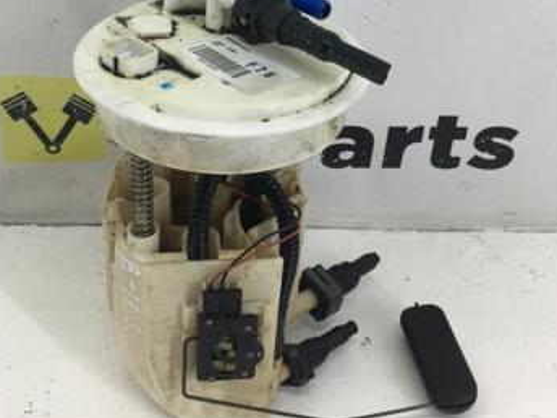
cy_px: 104
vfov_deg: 26.7
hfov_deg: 35.5
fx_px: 869
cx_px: 244
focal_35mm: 54
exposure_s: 1/100
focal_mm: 4.15
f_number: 2.2
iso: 40
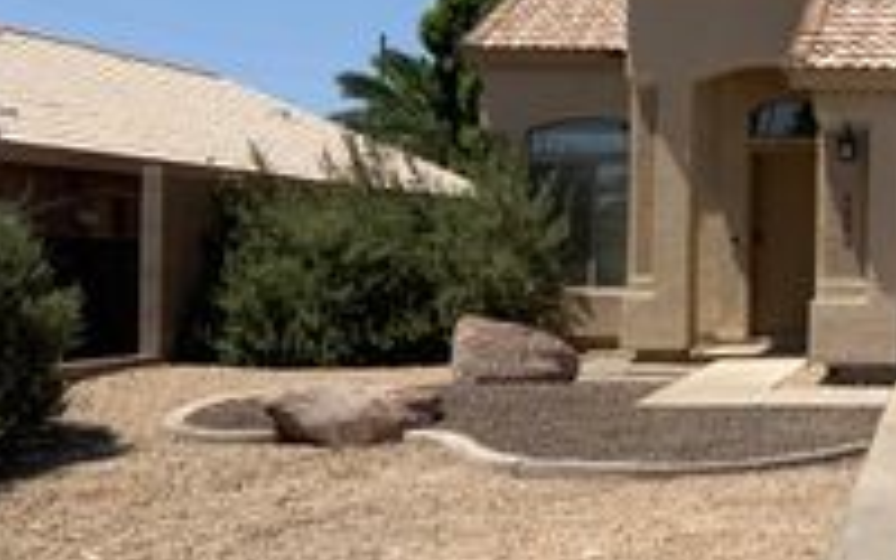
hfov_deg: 24.3
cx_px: 1075
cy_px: 146
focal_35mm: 77
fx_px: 1880
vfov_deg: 16.9
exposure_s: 1/2667
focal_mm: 3
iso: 16
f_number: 1.8
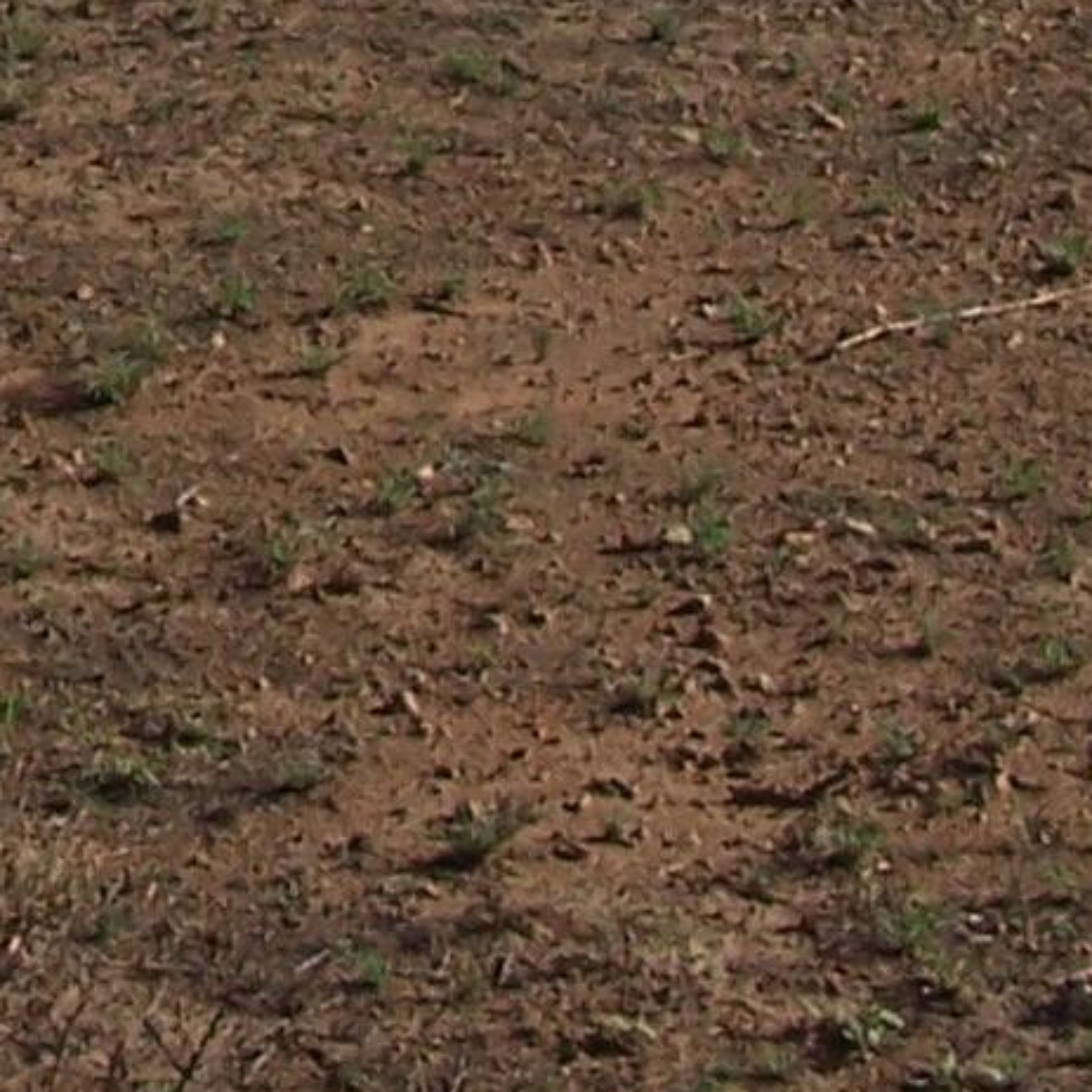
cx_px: -623
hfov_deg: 10.1
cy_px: -616
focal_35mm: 167
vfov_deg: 10.1
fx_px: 5960
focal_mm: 6.3
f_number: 5.6
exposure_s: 1/750
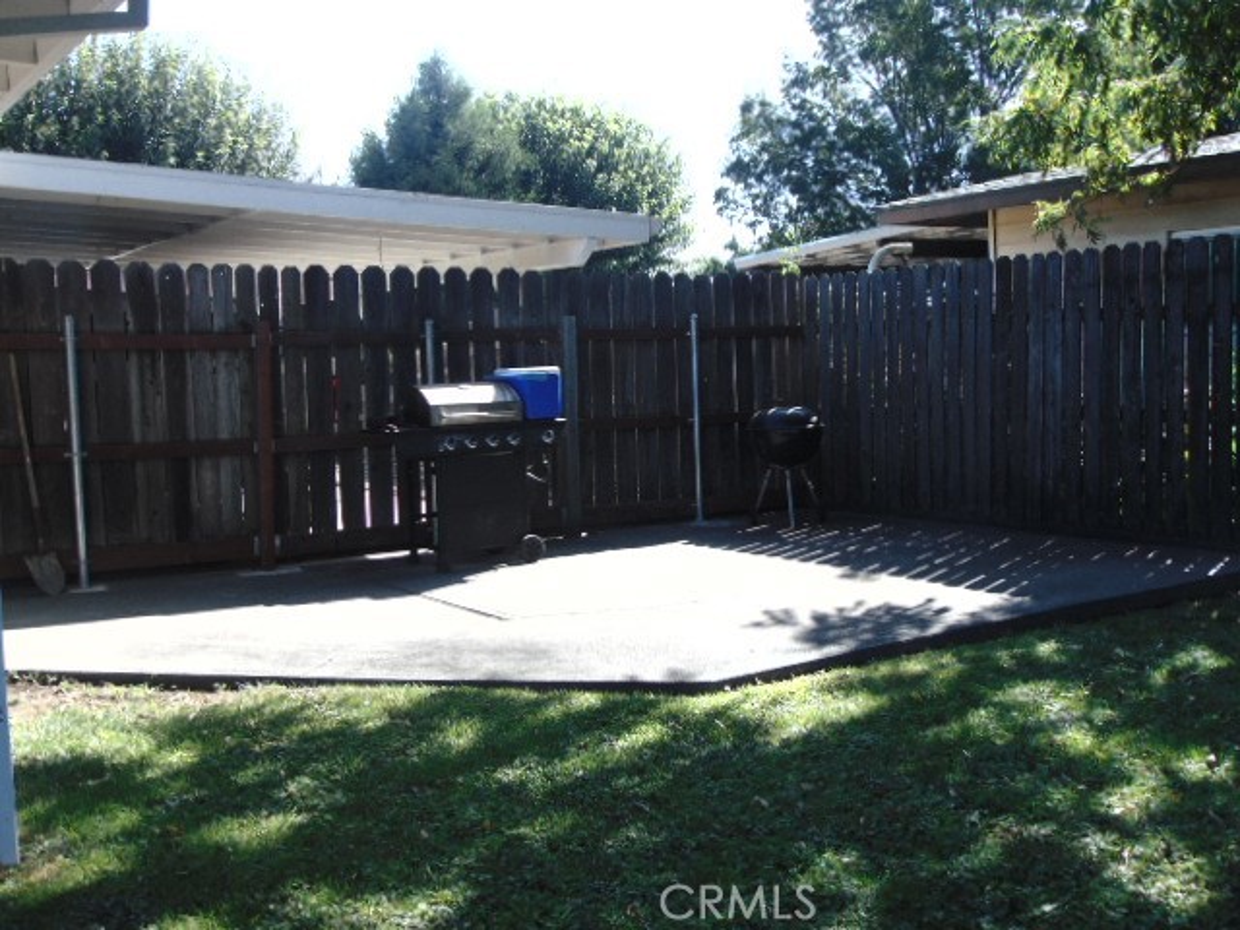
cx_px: 620
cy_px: 465
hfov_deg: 47.9
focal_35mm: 39
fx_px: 1397
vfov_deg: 36.8
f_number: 3.3
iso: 80
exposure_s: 1/250
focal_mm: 6.9
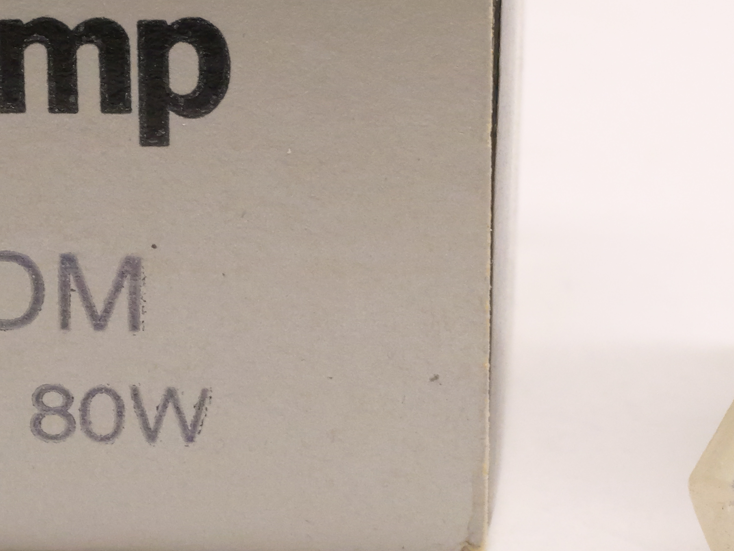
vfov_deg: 7.7
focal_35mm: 192
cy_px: 44
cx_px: 485
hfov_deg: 10.3
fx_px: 4073
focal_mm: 30
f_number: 9
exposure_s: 1/100
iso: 2500
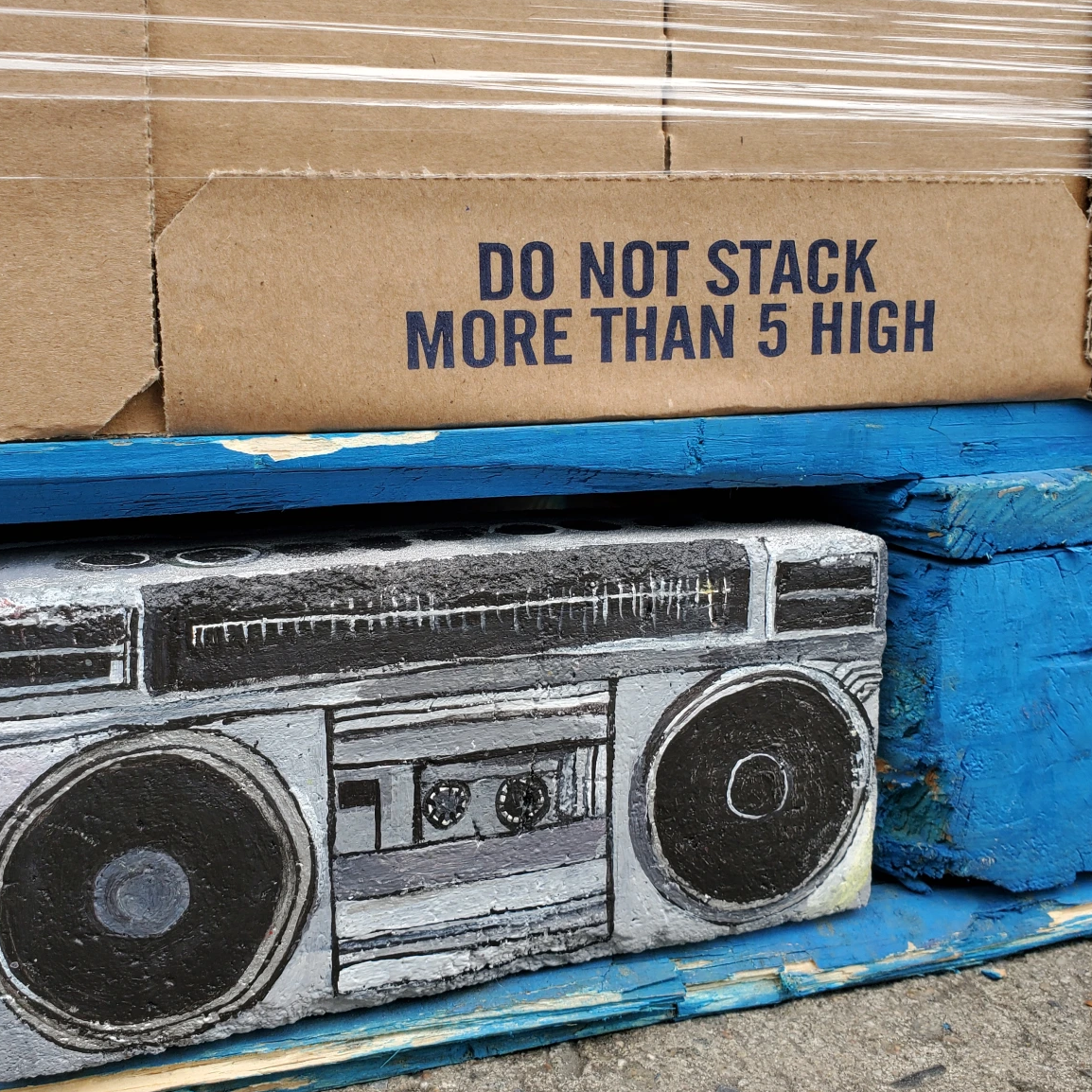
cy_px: 511
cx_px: 502
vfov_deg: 48.4
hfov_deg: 48.4
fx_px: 1213
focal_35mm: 34
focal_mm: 4.3
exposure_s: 1/336
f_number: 2.4
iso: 50
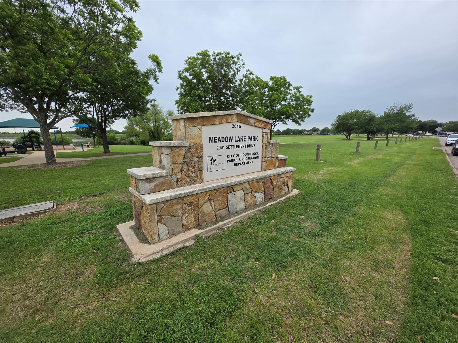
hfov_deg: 106.2
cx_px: 229
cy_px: 172
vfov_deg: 89.9
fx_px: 172
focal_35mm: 13
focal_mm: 2.2
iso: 40
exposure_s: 1/1844
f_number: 1.9
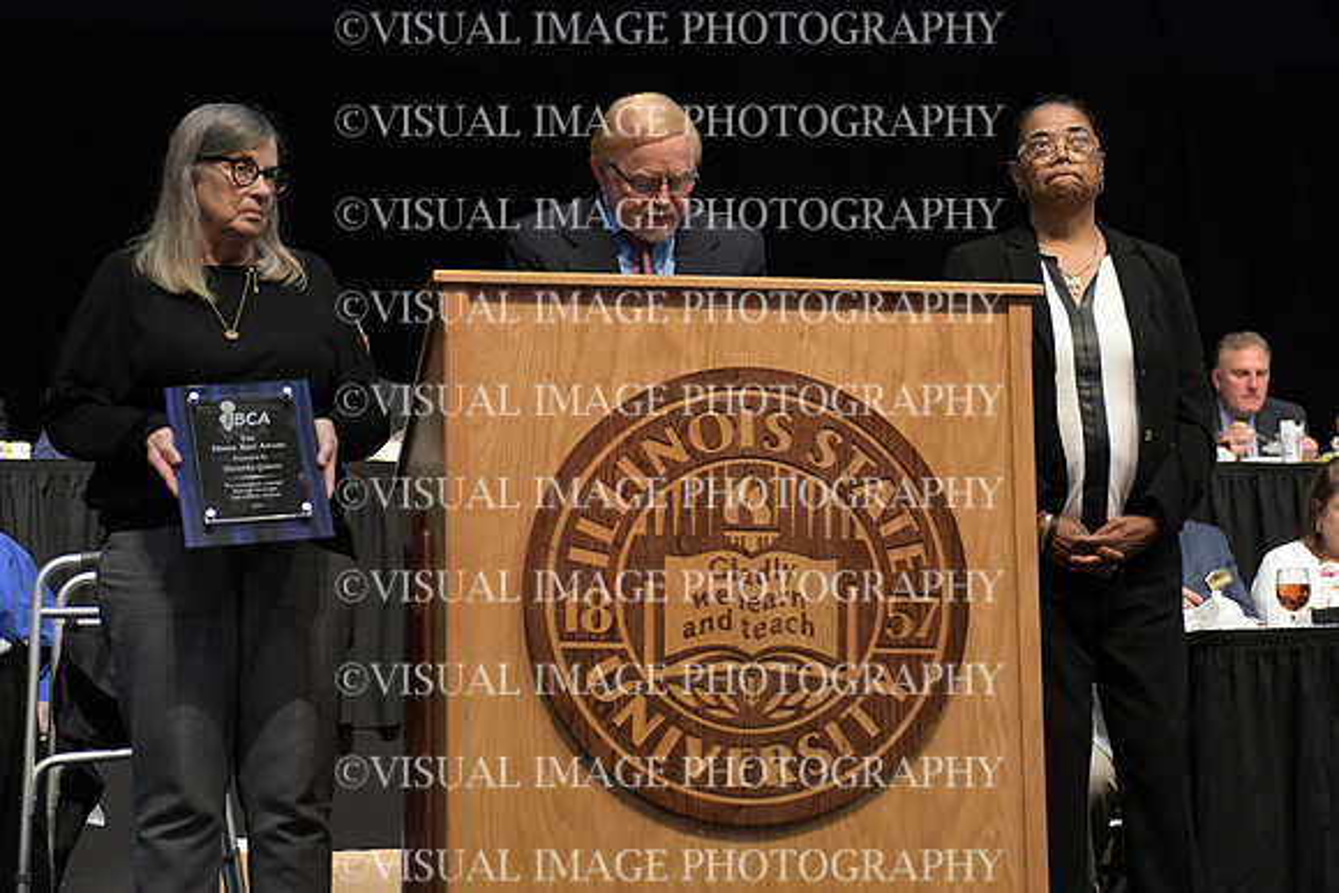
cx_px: 670
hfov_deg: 28.1
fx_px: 2679
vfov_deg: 18.9
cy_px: 446
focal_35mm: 72
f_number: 3.2
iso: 2000
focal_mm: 48
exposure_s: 1/400
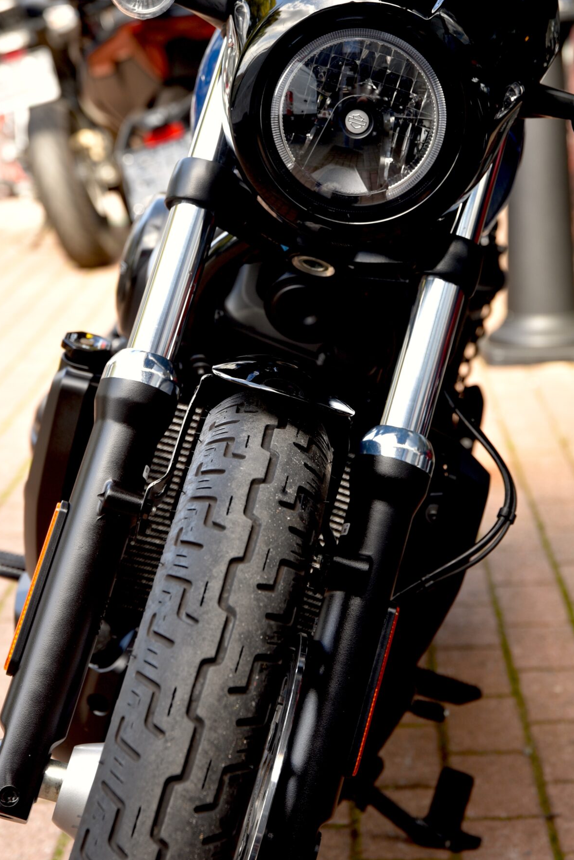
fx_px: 2414
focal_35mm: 101
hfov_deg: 13.6
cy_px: 344
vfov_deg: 20.2
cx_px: 349
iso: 200
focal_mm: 70
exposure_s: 1/100
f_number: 5
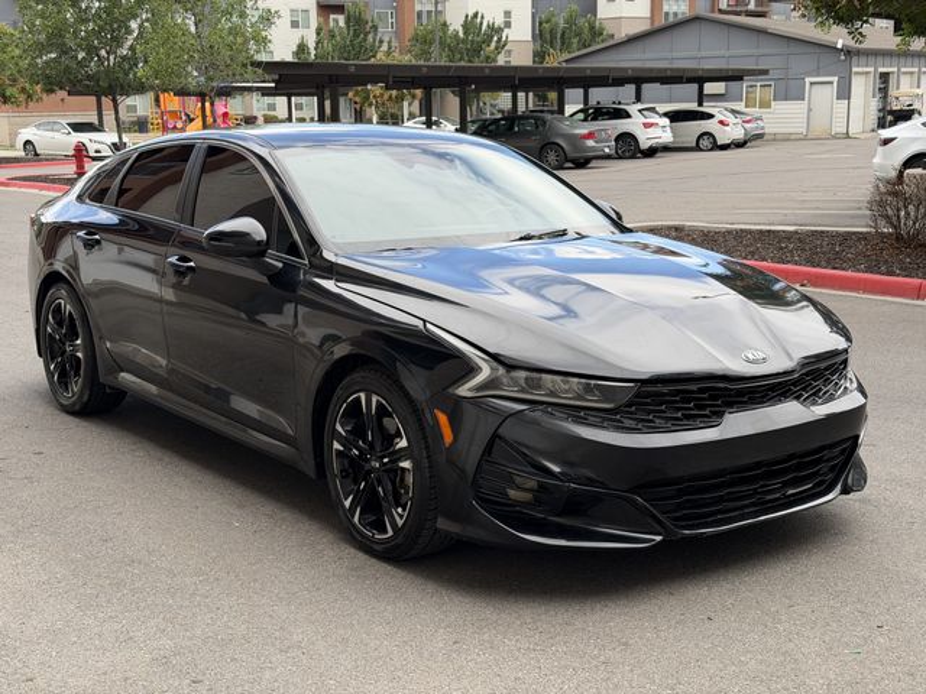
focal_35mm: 48
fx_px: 1284
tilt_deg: -11.5
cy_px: 347
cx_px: 463
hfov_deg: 39.7
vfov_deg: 30.3
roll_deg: +0.9
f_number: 1.78
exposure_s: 1/865
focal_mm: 6.76
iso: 64
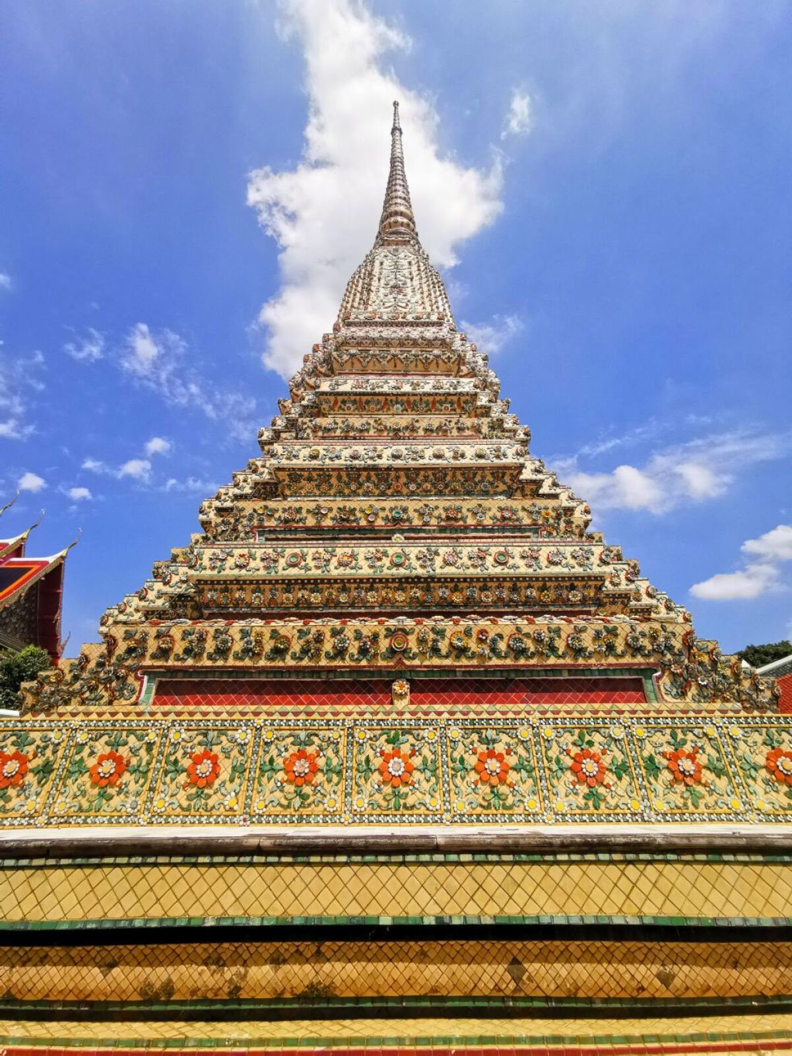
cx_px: 396
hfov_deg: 78.1
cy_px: 528
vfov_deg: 94.5
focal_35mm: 16
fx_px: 488
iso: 50
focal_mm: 2.35
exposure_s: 3
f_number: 2.2
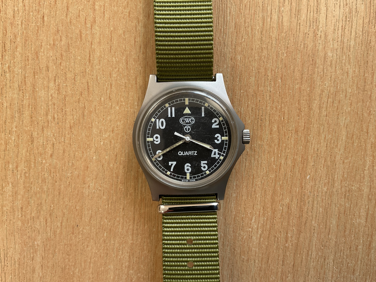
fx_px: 315
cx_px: 188
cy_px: 141
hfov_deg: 61.7
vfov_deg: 48.2
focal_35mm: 29
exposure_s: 1/120
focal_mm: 3
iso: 16
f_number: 1.8
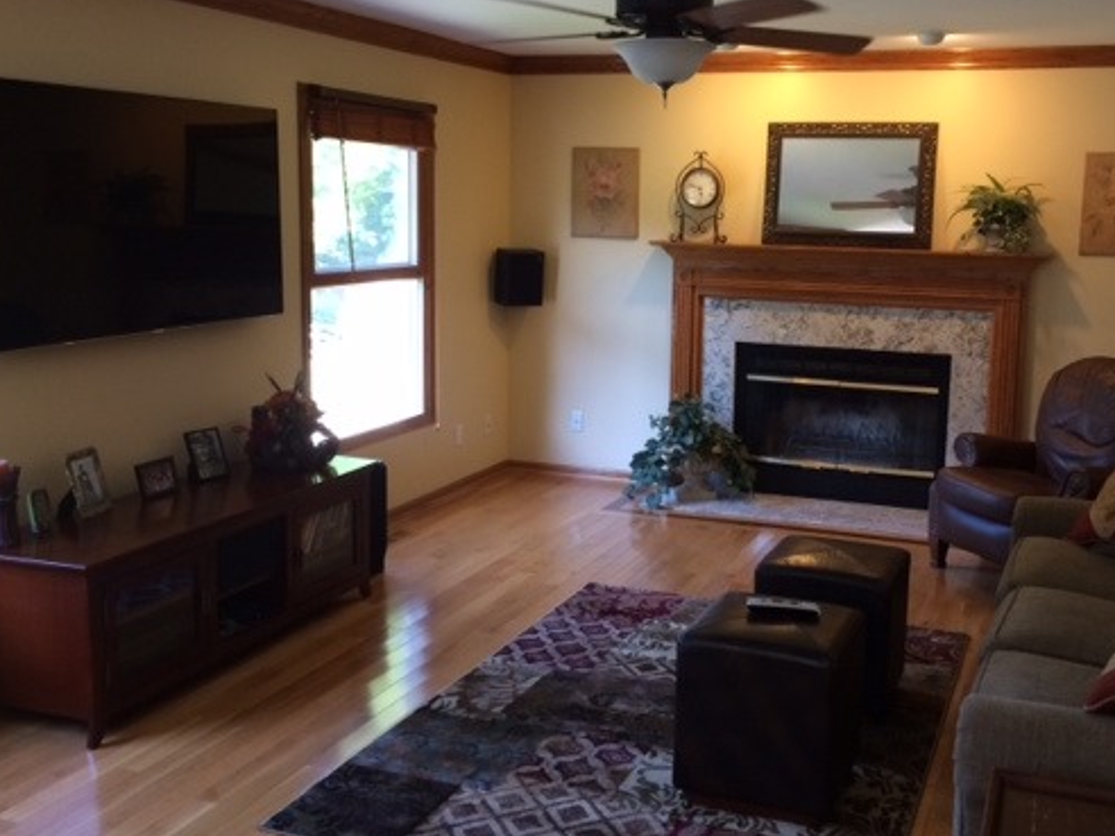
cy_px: 365
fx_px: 1256
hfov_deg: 47.6
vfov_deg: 36.8
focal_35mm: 39
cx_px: 669
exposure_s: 1/30
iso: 125
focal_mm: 4.12
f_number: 2.2
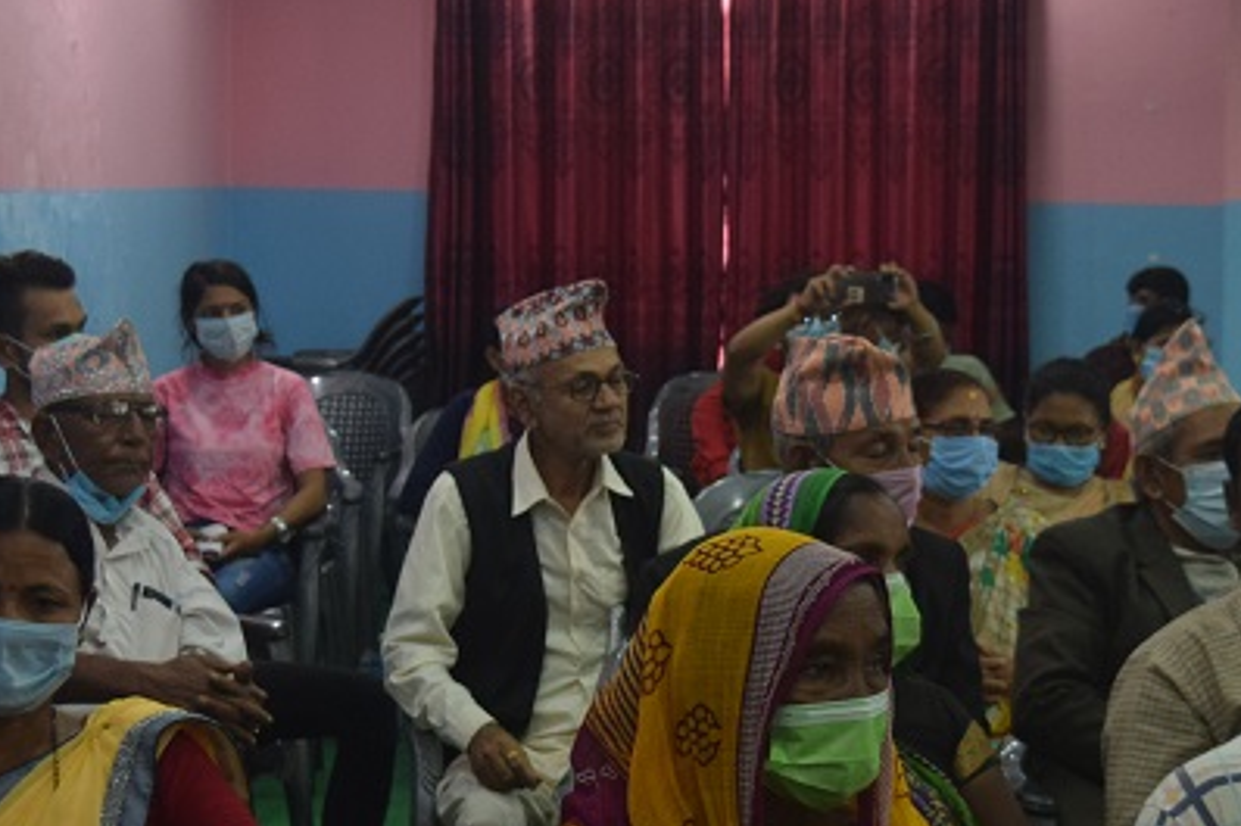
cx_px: 811
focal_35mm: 98
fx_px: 3377
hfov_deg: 20.8
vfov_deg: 13.9
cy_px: 522
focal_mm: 26
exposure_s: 1/60
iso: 900
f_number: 4
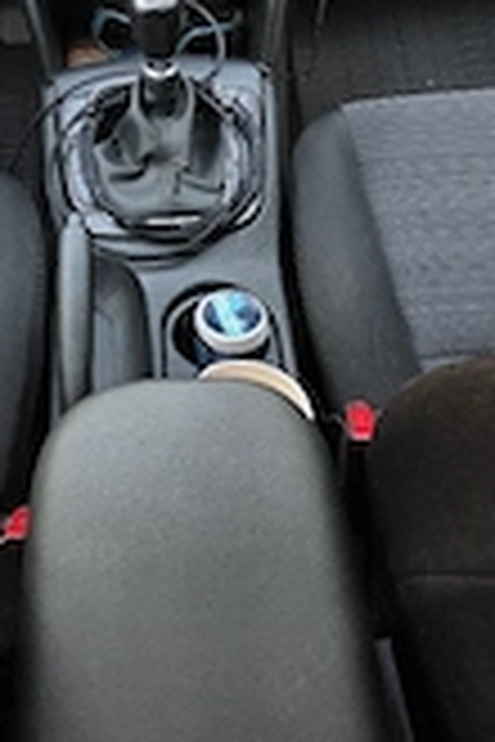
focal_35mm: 58
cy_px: -58
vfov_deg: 31.0
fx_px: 1196
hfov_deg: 23.2
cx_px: 148
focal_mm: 6.3
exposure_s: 1/182
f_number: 1.7
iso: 64
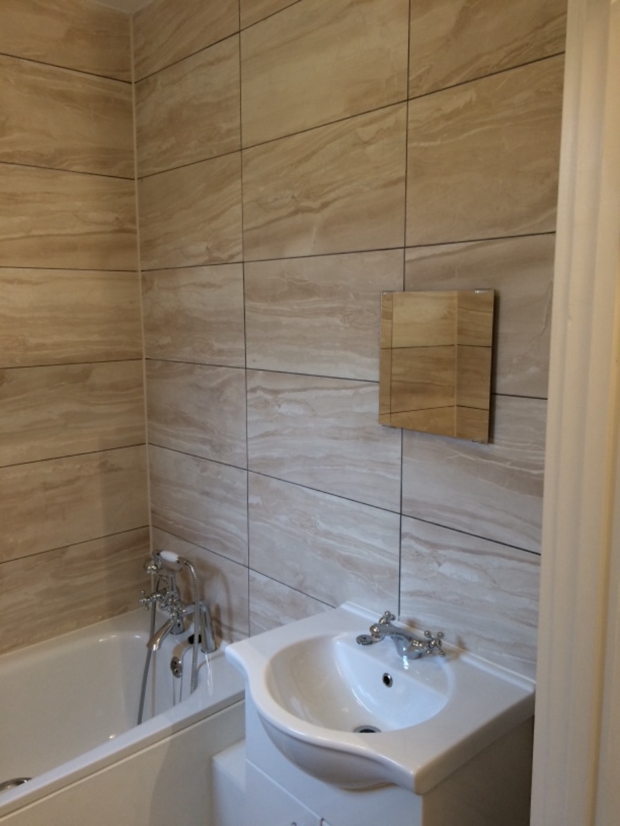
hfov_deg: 48.2
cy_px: 413
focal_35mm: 29
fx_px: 693
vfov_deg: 61.7
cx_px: 310
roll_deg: +2.1
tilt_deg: -9.6
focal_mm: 4.15
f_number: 2.2
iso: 125
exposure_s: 1/33
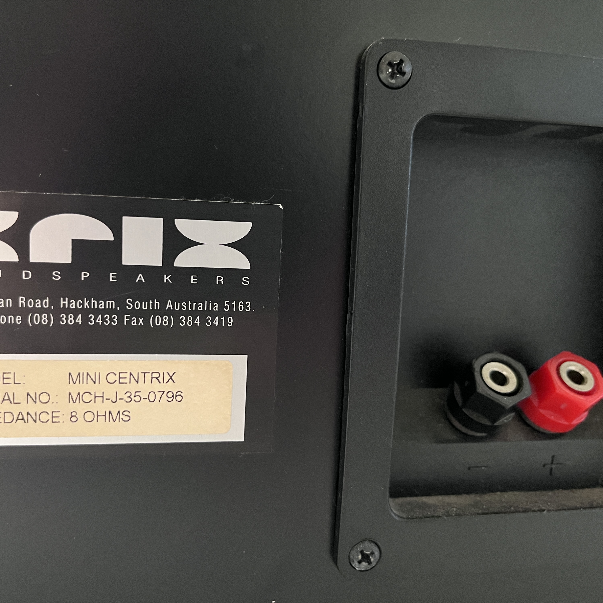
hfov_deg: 52.2
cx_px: 242
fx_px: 611
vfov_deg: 52.5
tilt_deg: -7.7
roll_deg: -1.7
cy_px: 304
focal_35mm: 31
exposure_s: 1/36
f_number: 1.6
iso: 640
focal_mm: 5.1
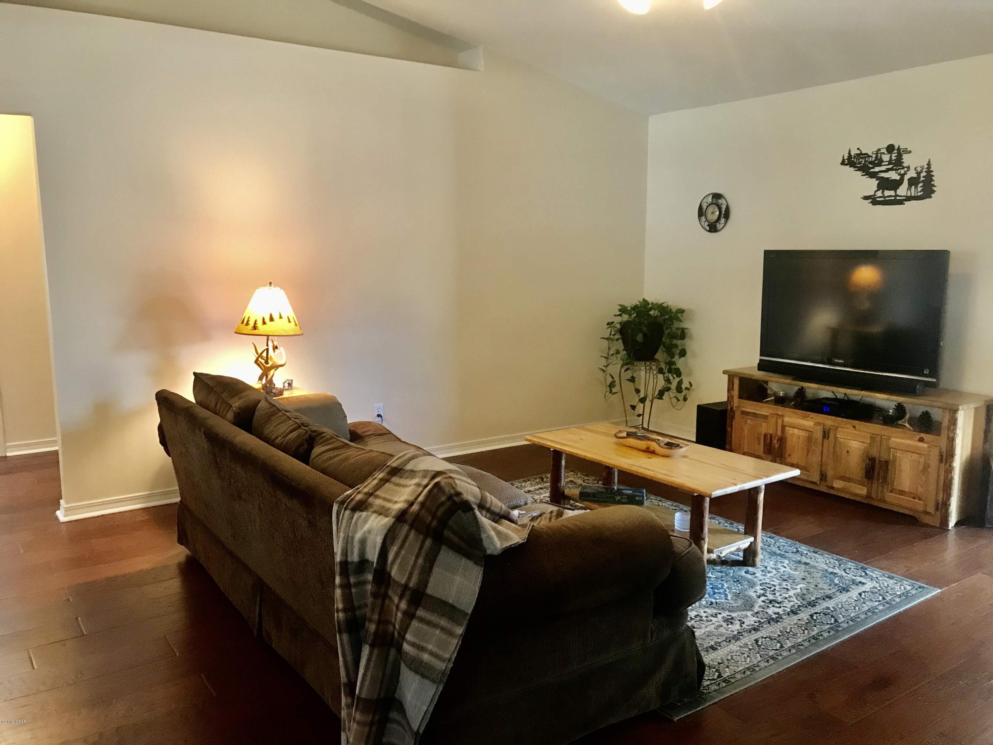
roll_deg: +0.3
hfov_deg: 63.4
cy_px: 372
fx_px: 803
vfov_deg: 49.7
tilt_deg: -8.5
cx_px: 496
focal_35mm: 28
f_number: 1.8
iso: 64
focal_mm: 3.99
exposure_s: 1/15
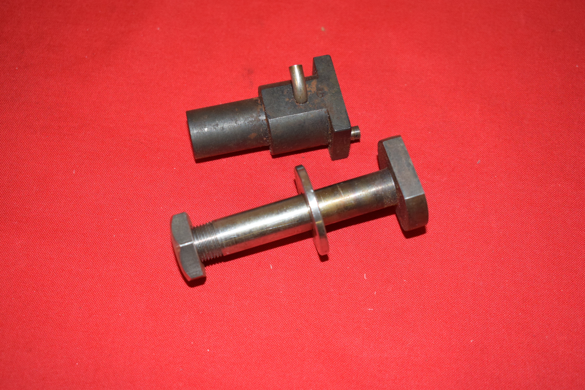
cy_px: 195
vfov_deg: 25.1
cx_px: 292
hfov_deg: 36.9
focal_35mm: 54
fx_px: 878
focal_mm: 36
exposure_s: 1/200
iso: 1250
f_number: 5
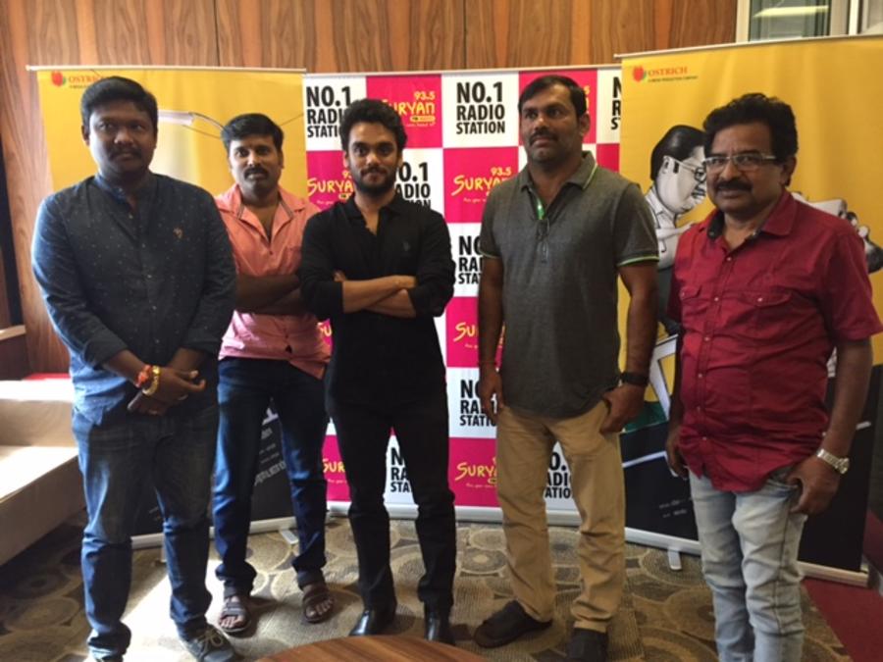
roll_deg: +0.6
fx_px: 740
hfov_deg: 61.7
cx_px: 442
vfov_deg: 48.2
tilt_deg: -11.5
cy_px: 331
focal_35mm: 29
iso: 250
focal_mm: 4.15
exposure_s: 1/33
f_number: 2.2
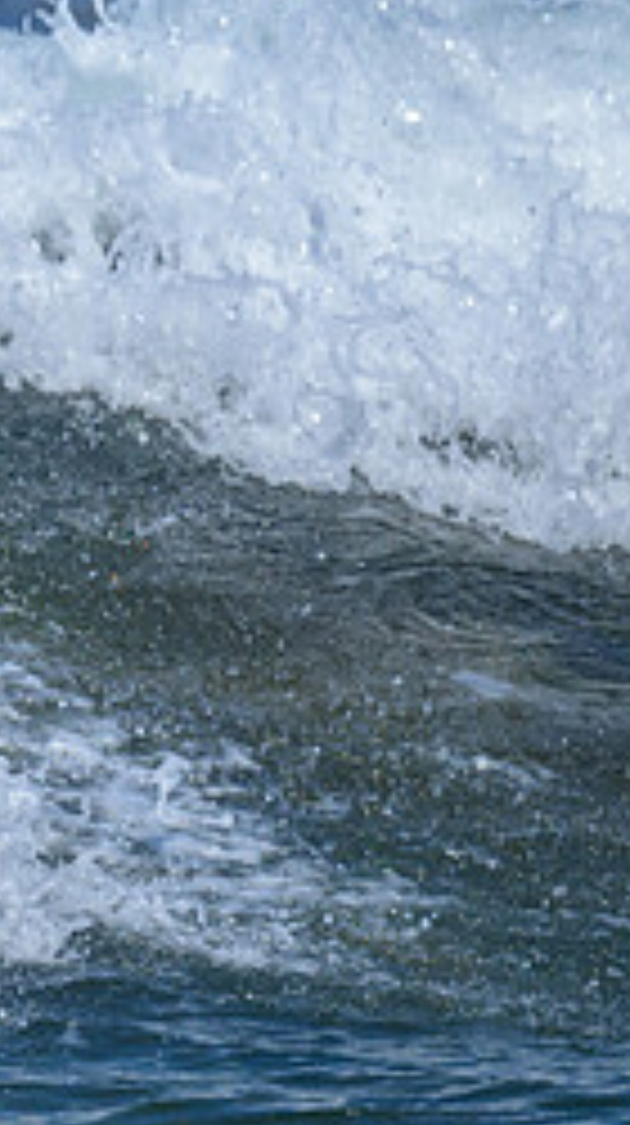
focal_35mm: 2657
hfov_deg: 0.5
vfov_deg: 0.8
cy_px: 555
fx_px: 79175
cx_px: -814
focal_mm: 800
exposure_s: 1/2500
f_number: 6.3
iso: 360
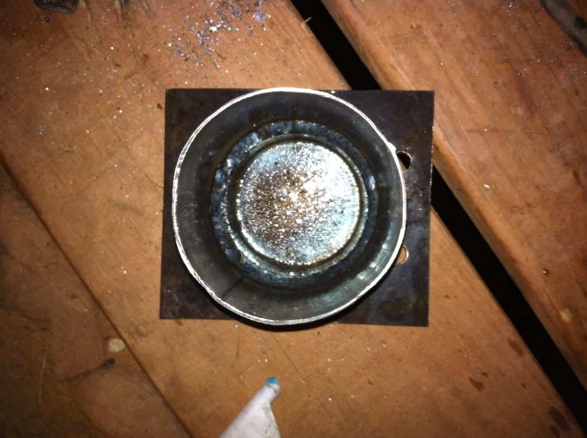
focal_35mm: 35
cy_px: 219
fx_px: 593
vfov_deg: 40.6
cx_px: 294
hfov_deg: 52.7
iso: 80
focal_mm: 3.9
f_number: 2.8
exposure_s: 1/26
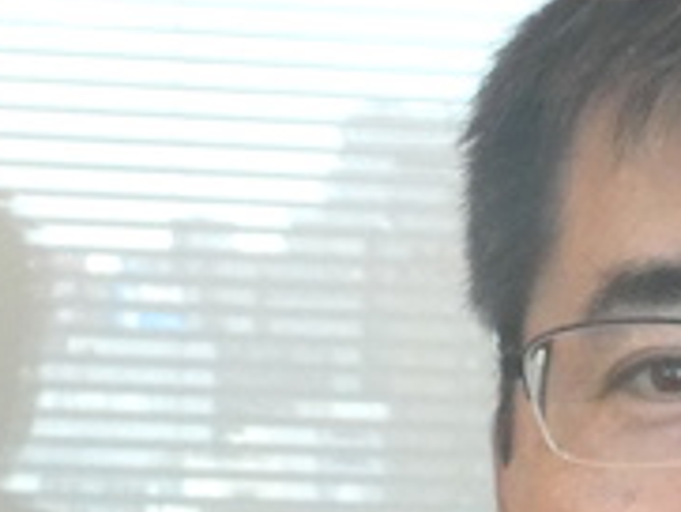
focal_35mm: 208
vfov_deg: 7.0
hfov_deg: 9.3
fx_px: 4095
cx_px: 907
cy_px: 870
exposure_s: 1/80
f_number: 4.5
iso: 500
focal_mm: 8.4
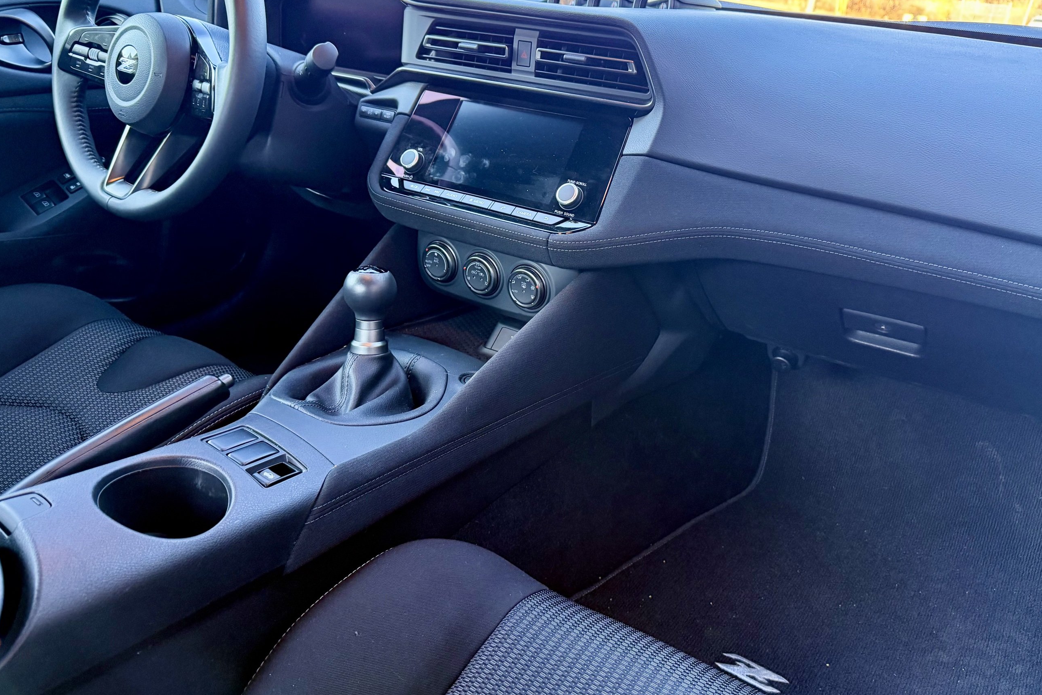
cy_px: 298
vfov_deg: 46.3
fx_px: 810
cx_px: 570
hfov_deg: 65.3
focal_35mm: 28
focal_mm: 6.76
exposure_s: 1/60
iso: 400
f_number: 1.78
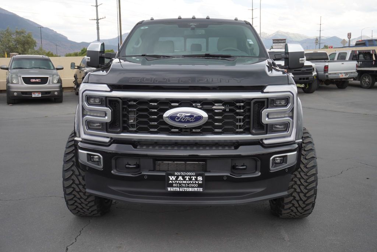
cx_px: 188
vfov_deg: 34.3
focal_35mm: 39
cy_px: 126
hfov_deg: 49.5
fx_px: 409
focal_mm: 26
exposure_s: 1/100
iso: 100
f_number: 5.6
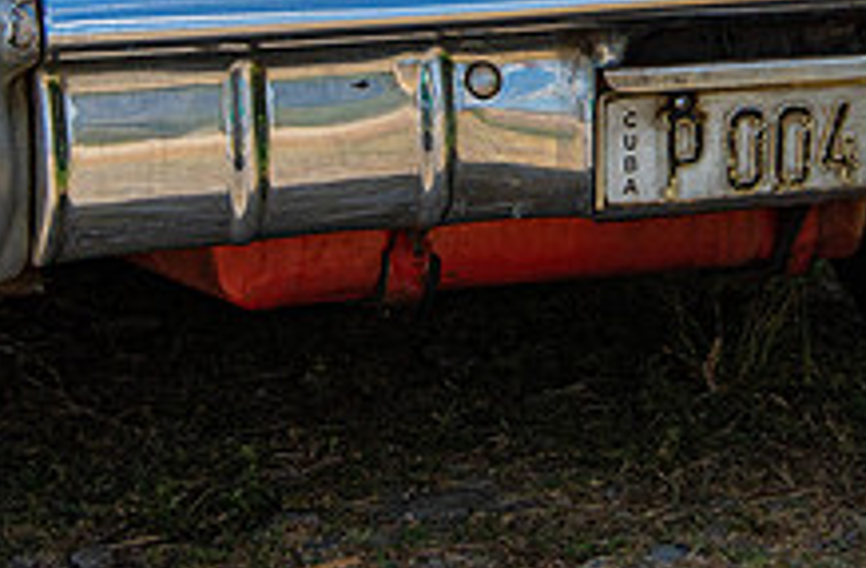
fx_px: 2848
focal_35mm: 119
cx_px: 709
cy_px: -121
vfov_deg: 11.2
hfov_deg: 17.1
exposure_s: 1/2000
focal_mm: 40
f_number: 9
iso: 1250
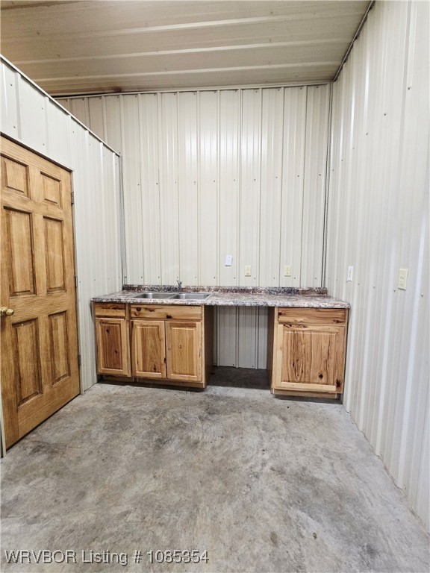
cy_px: 286
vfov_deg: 106.2
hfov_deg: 89.9
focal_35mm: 13
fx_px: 215
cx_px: 215
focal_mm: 2.2
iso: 250
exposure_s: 1/60.2
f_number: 2.2
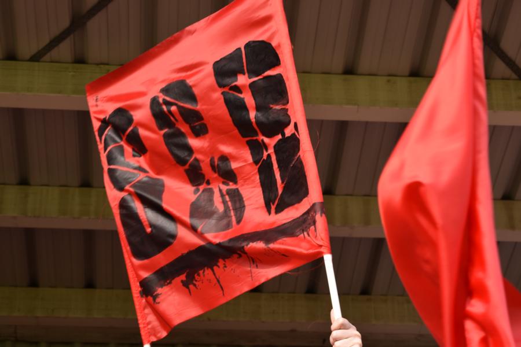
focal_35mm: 105
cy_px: 174
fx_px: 1519
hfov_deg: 19.5
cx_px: 260
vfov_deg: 13.0
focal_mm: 70
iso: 400
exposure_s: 1/250
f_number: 8
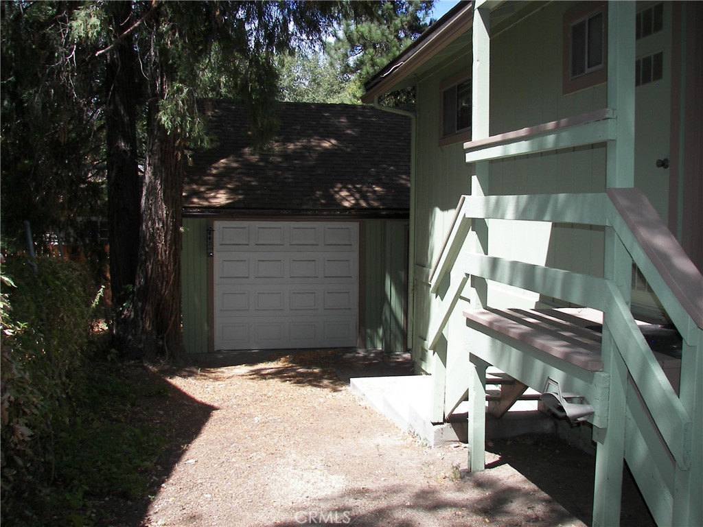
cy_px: 264
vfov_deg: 39.7
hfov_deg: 51.4
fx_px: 731
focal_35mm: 36
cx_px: 352
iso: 50
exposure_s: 1/400
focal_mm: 6
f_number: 2.8
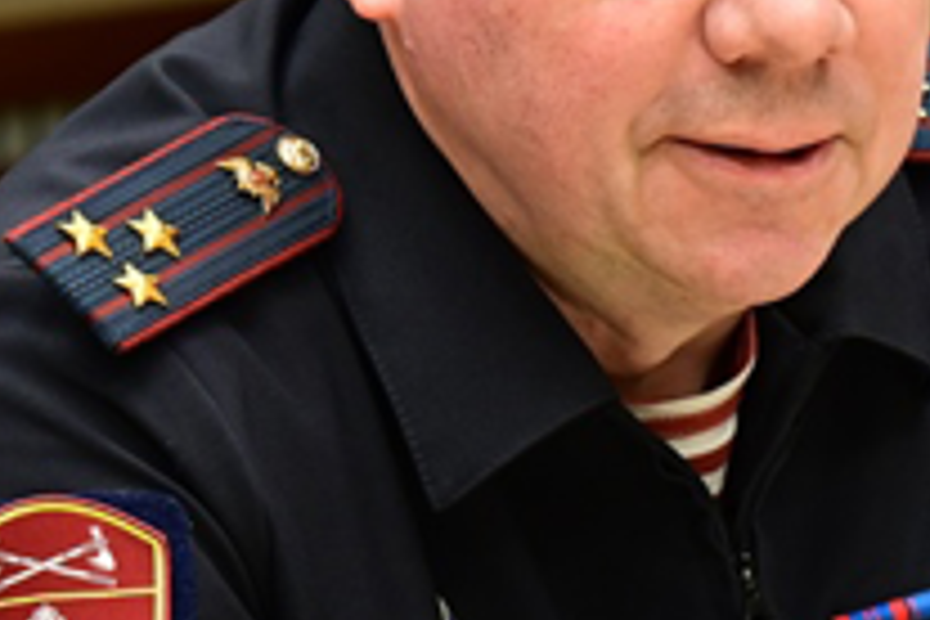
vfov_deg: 2.9
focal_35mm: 470
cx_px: 1159
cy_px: 418
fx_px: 12141
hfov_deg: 4.4
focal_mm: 130
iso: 800
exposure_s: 1/160
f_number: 5.6
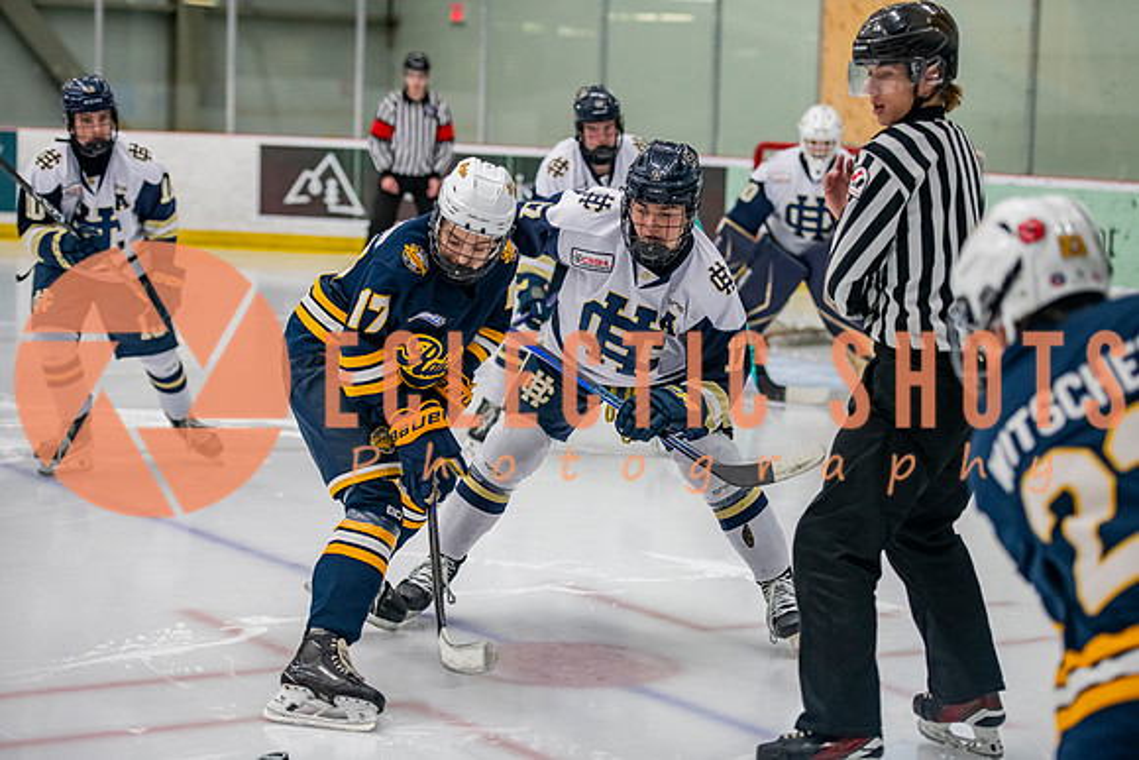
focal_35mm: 92
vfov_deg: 14.9
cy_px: 387
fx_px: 2904
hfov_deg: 22.2
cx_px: 581
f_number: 3.2
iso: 2000
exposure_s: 1/640
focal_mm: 90
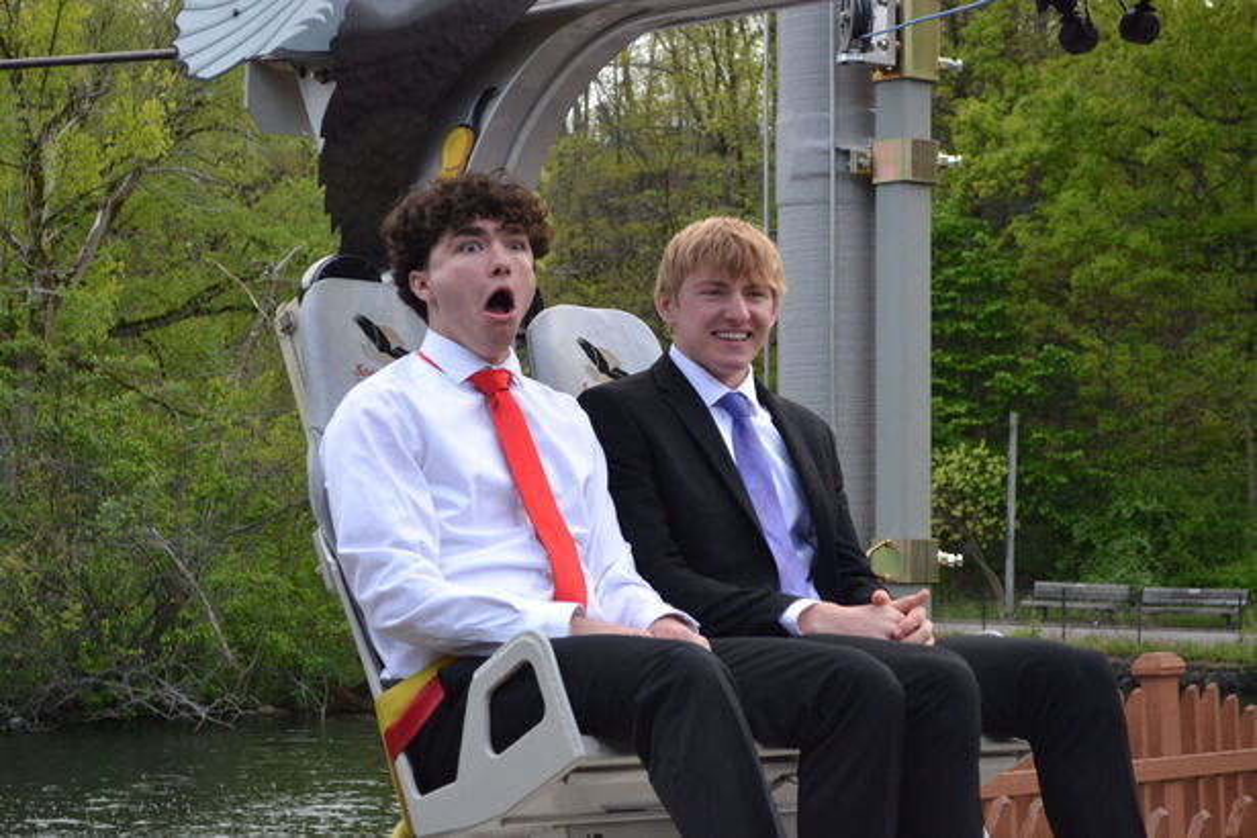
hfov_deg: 24.6
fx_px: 2880
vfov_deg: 16.6
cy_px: 419
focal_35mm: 82
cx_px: 628
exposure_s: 1/500
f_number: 5.6
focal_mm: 55
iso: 1250
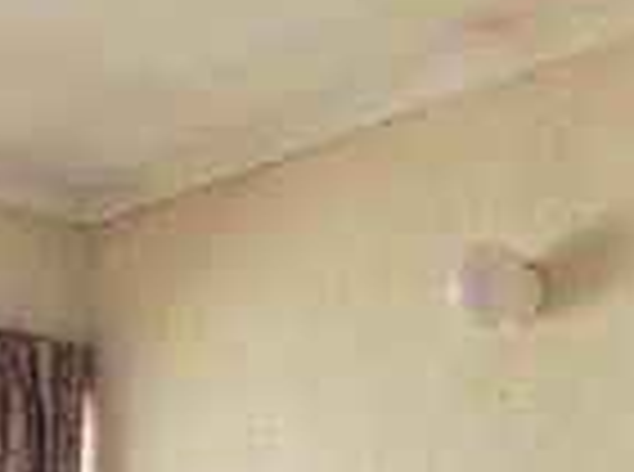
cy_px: 791
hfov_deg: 26.4
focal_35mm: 74
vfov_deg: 17.1
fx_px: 1352
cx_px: 319
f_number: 1.9
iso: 40
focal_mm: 2.2
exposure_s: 1/323
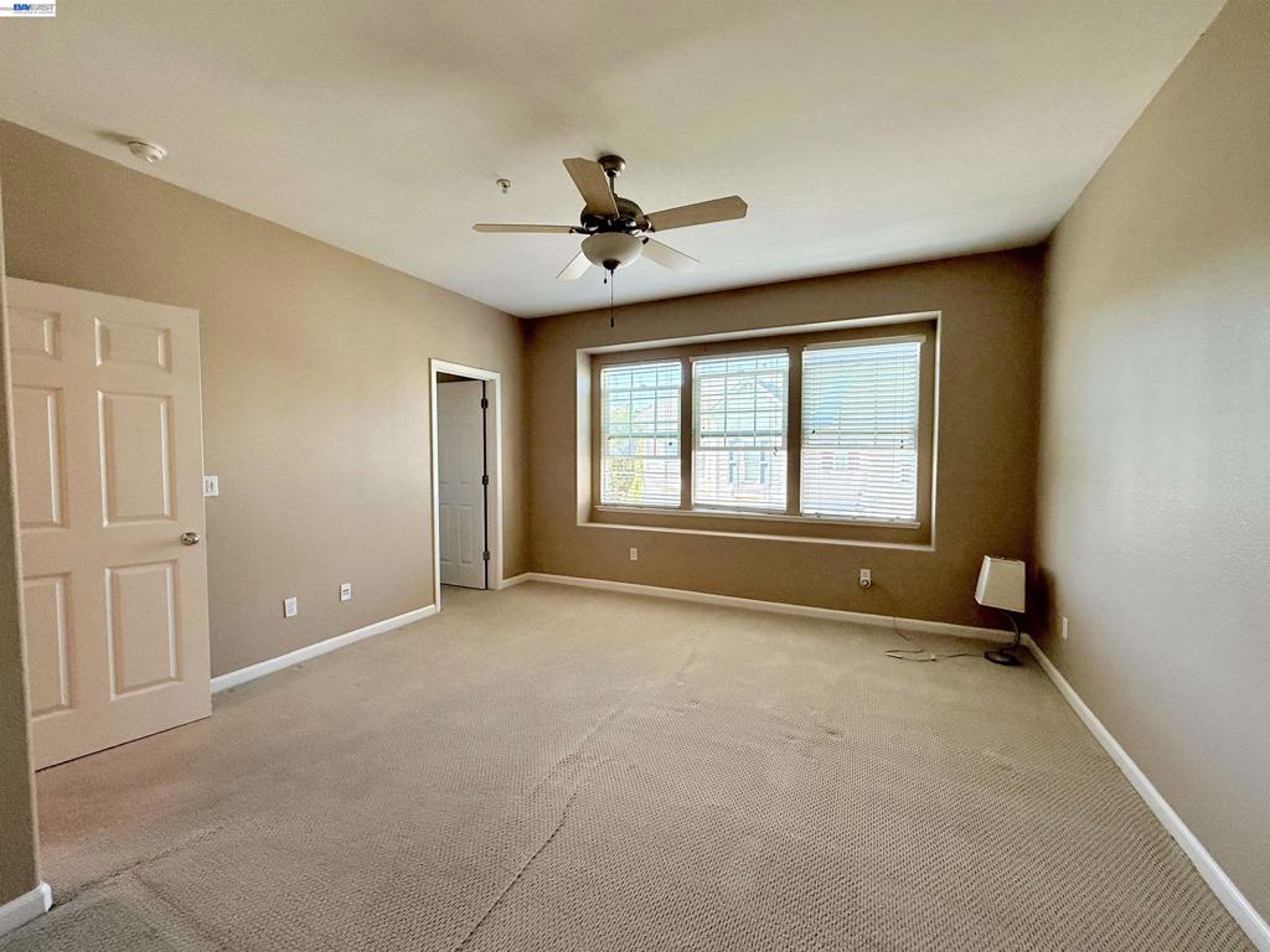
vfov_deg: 85.7
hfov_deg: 102.1
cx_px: 635
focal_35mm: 14
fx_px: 514
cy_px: 476
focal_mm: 2.22
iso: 125
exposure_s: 1/120
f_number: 2.2
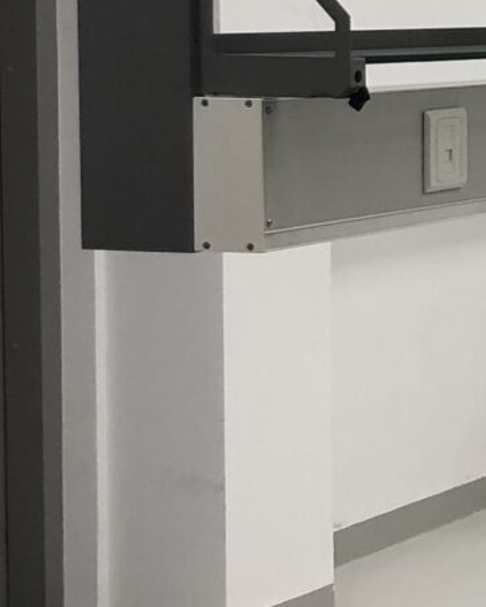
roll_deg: +0.0
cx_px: 1033
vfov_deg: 12.4
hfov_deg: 9.2
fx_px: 2786
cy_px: 187
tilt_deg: -3.8
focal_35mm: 155
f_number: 1.8
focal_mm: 4
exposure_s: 1/50
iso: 25
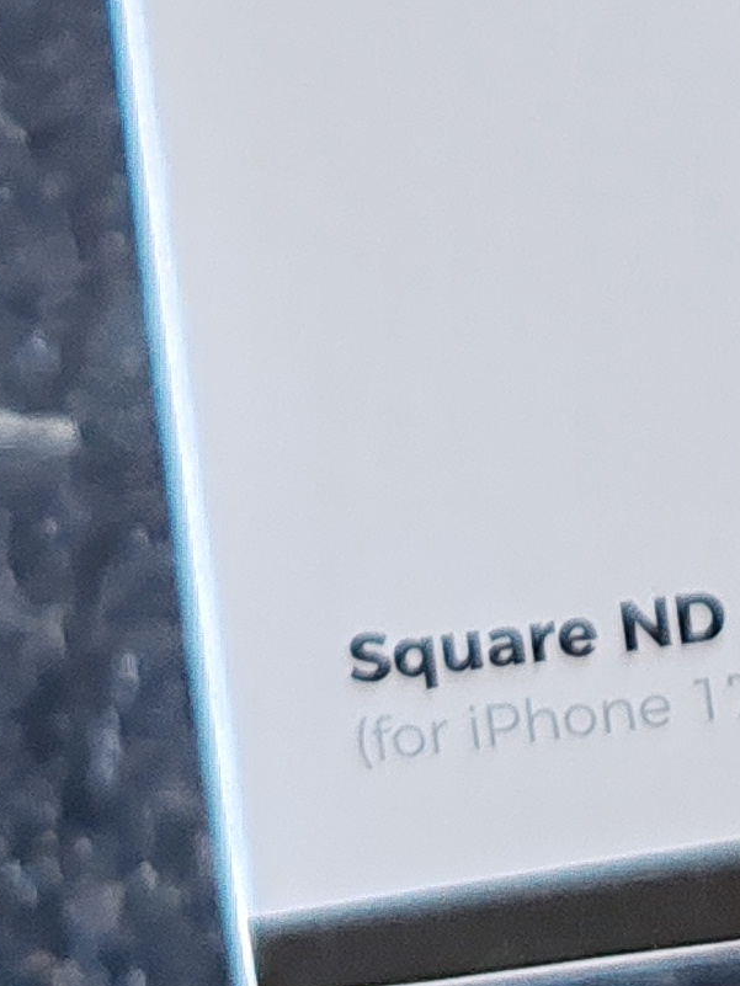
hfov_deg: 10.6
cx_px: 971
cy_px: -750
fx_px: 3904
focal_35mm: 137
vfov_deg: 13.1
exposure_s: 1/100
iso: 800
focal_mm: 6.12
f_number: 1.9
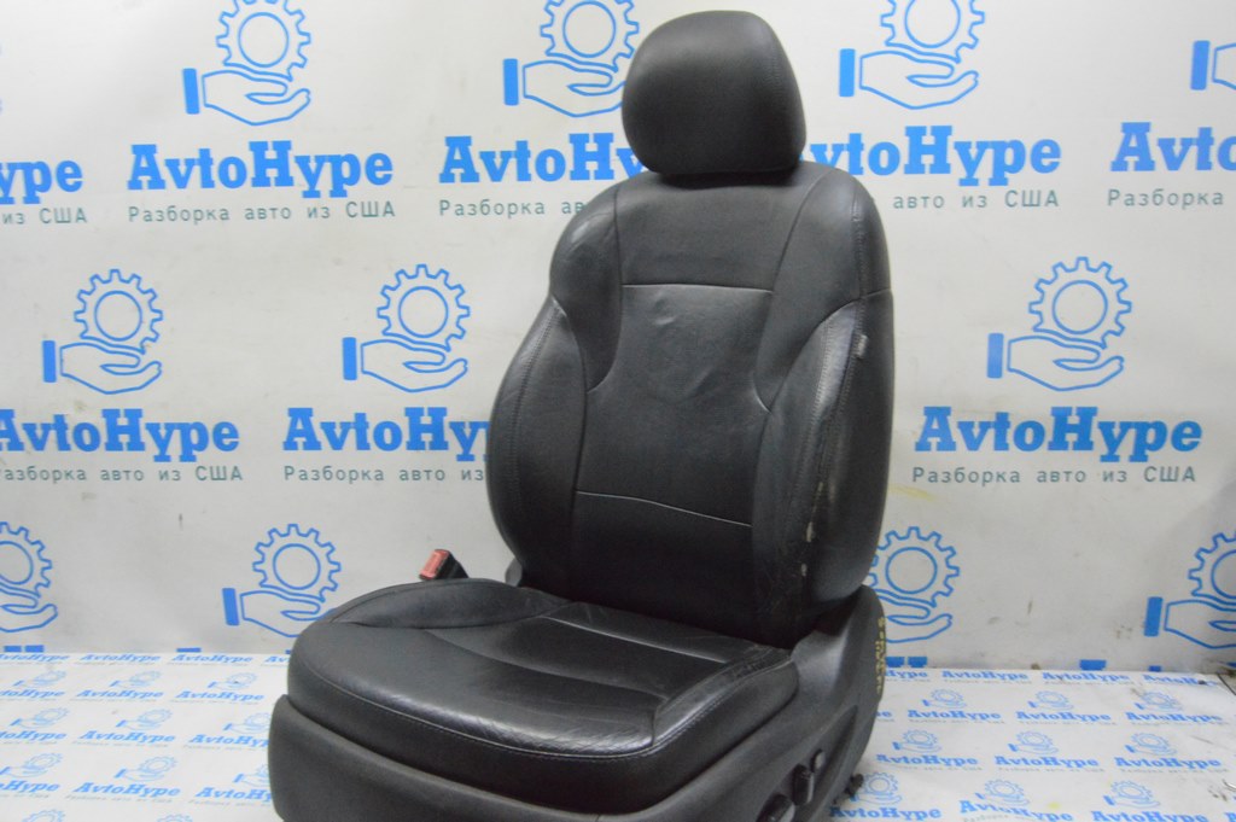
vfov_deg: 47.9
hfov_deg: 67.4
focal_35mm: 27
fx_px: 926
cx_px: 618
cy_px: 411
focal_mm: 18
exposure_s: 1/15
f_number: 20
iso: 6400
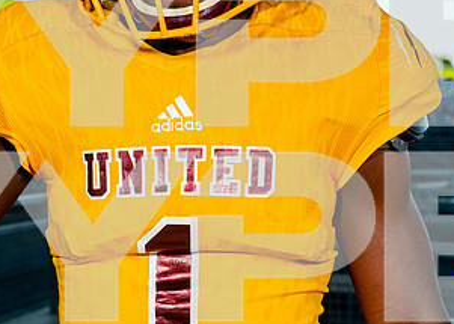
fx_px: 1702
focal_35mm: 132
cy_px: 42
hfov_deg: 15.1
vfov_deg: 10.8
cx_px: 133
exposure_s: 1/125
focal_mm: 65
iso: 125
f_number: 9
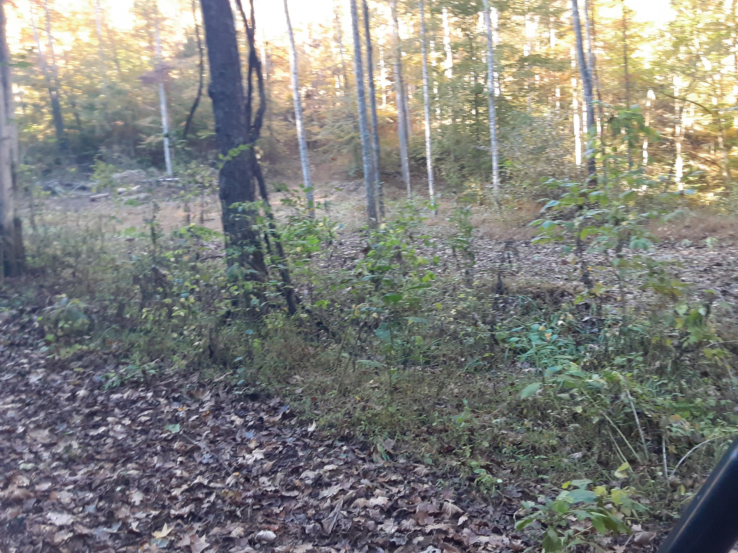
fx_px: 576
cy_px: 276
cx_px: 369
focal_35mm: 27
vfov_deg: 51.4
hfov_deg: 65.3
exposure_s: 1/60
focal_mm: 2.91
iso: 160
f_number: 1.9
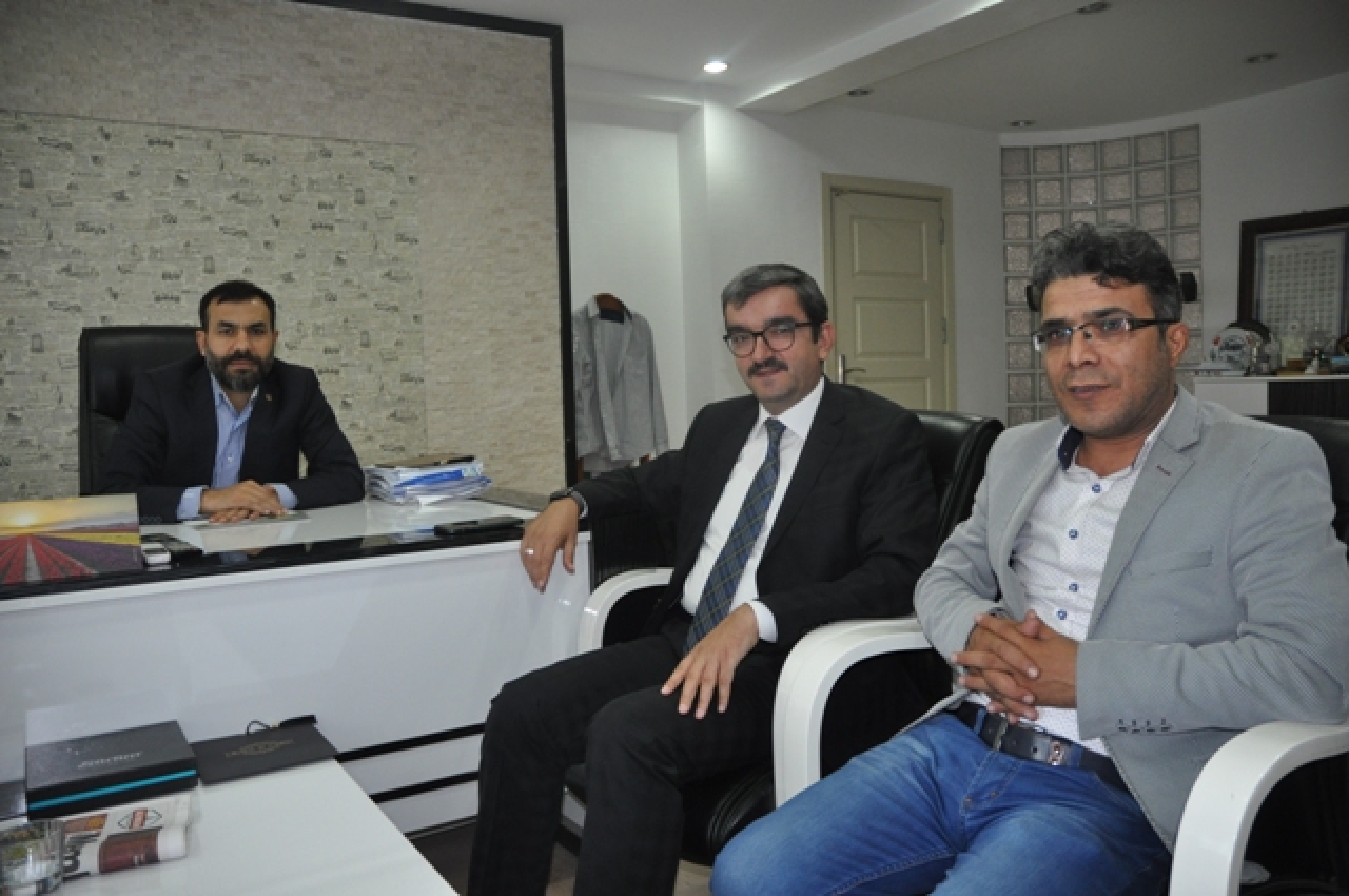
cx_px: 674
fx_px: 1010
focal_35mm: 27
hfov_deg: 67.4
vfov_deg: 47.8
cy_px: 448
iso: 800
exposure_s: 1/60
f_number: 3.5
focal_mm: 18
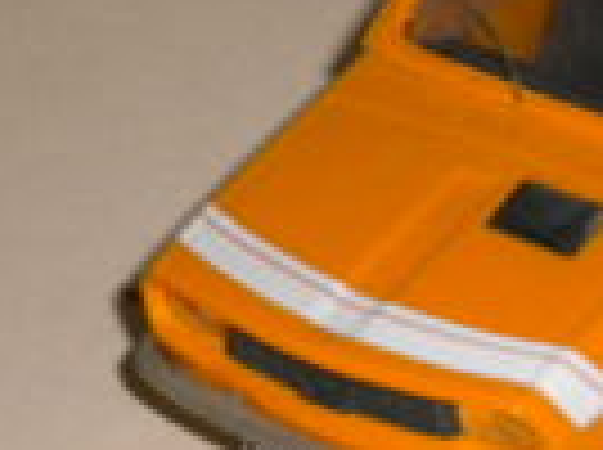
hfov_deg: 6.9
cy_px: 360
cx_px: 464
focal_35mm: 287
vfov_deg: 5.2
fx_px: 4991
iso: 400
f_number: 5.7
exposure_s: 1/60
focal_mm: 17.3
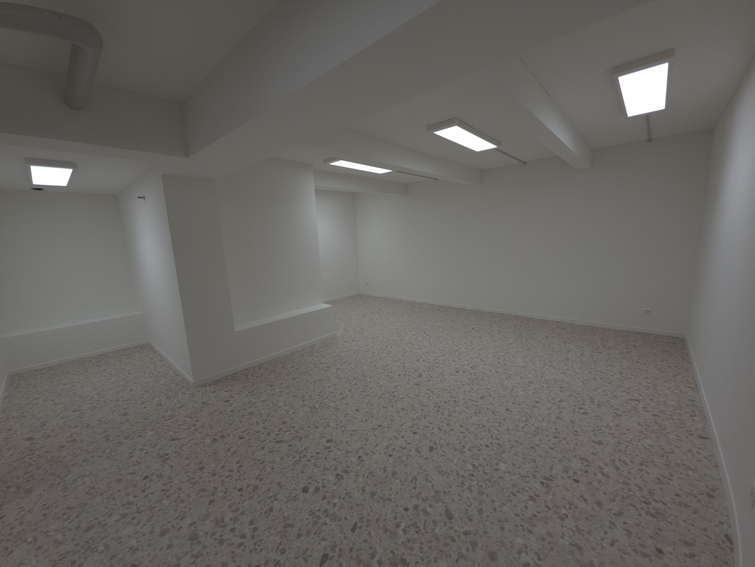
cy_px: 284
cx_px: 378
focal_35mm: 13
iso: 40
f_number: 1.9
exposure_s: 1/100
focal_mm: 2.2
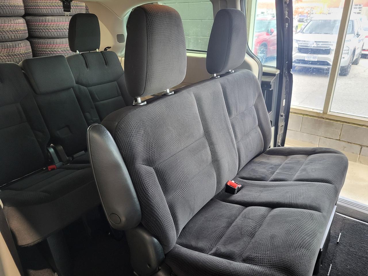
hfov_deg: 67.3
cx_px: 184
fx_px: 276
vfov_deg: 53.1
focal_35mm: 26
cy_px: 138
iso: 320
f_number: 1.8
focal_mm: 5.4
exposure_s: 1/40
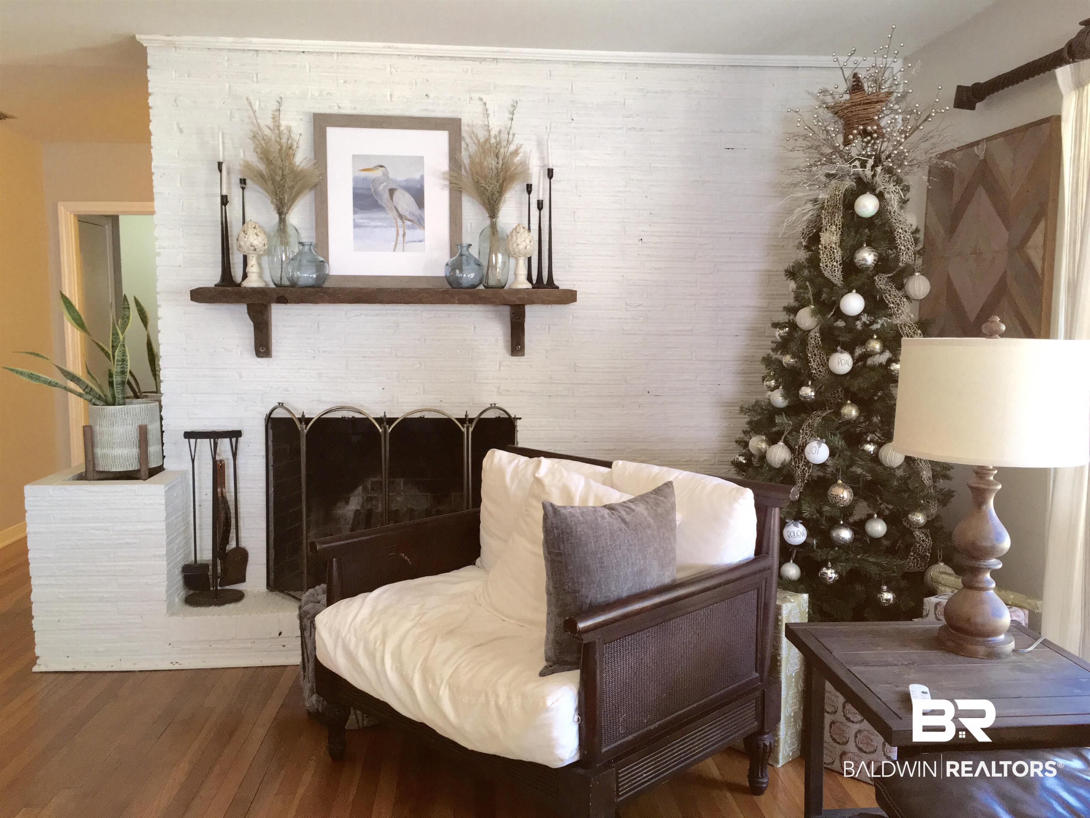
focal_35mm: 29
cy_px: 409
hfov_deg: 61.7
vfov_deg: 48.2
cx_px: 545
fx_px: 913
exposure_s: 1/30
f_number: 2.2
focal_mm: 4.15
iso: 64
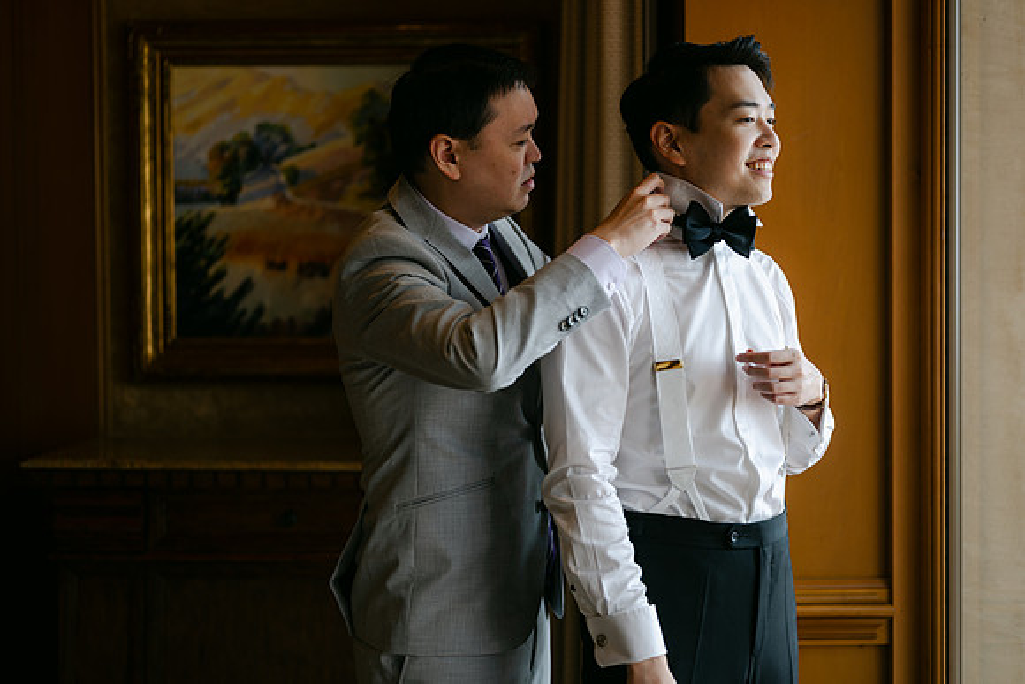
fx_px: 1438
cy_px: 342
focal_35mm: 51
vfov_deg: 26.7
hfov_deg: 39.2
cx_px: 512
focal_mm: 50
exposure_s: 1/125
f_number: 1.8
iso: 64
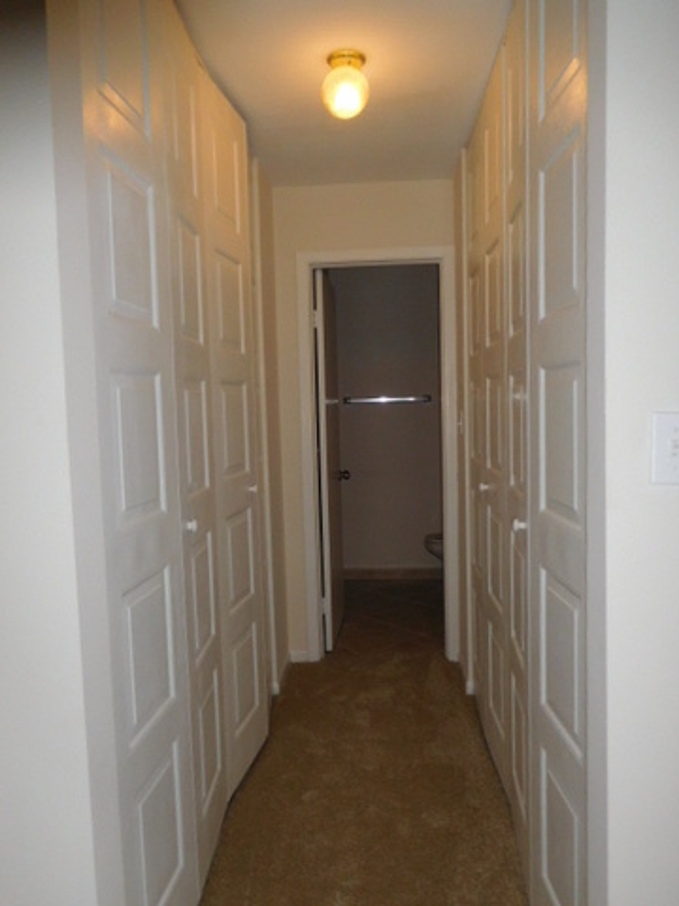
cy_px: 453
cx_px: 340
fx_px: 654
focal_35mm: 25
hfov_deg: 54.9
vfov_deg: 69.4
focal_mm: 4.5
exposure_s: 1/30
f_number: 3.4
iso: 200
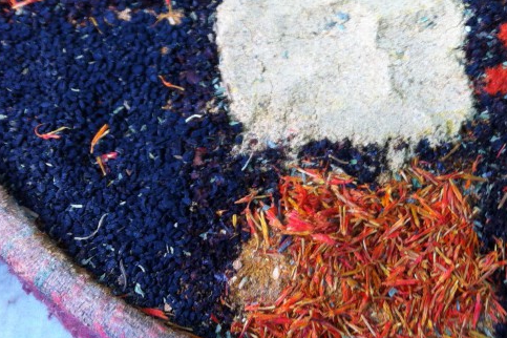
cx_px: 478
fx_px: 1084
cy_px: -20
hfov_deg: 25.3
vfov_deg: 17.2
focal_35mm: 77
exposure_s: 1/20
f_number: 2.8
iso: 80
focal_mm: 3.85
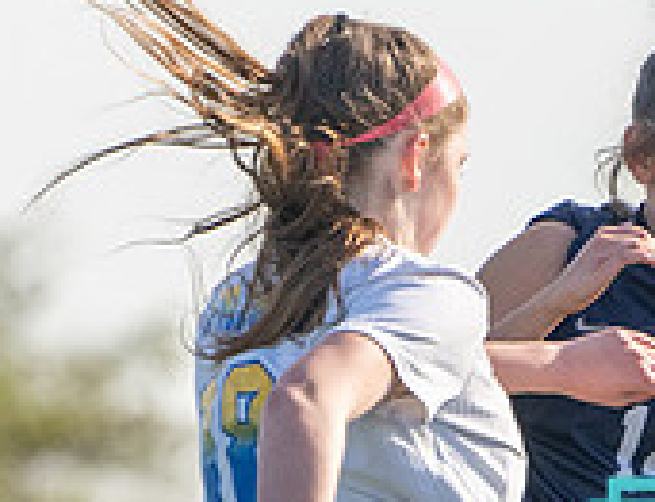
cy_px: 642
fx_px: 38519
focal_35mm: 2020
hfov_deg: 1.0
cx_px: 877
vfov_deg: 0.7
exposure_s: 1/1250
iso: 640
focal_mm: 454
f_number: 8
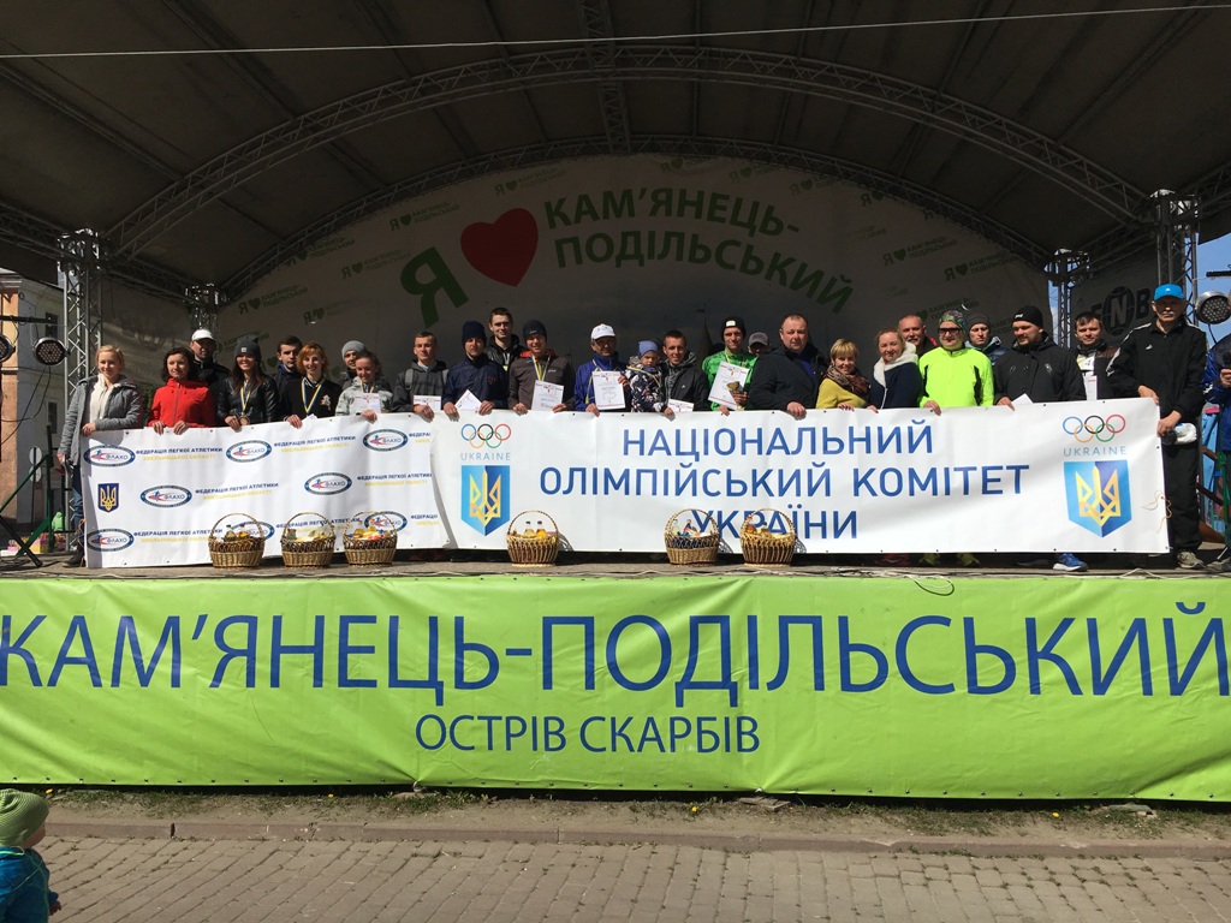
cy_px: 462
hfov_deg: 61.7
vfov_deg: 48.2
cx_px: 616
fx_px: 1031
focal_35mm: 29
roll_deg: +0.4
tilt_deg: -0.8
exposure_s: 1/4808
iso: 25
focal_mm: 4.15
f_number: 2.2
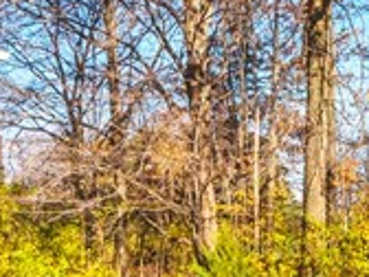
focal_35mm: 87
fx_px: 927
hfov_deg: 21.6
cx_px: 385
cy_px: 284
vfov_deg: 16.6
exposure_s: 1/250
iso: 200
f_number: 9
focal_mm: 14
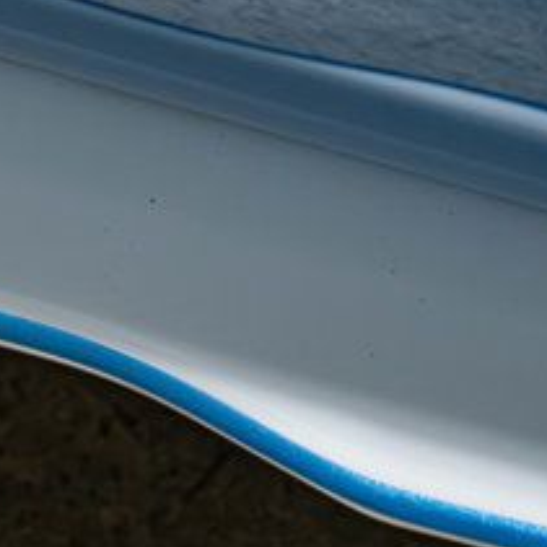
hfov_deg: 6.3
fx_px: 4952
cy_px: 43
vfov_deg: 6.3
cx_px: -166
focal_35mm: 277
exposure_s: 1/50
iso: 1600
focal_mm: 67
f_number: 4.5
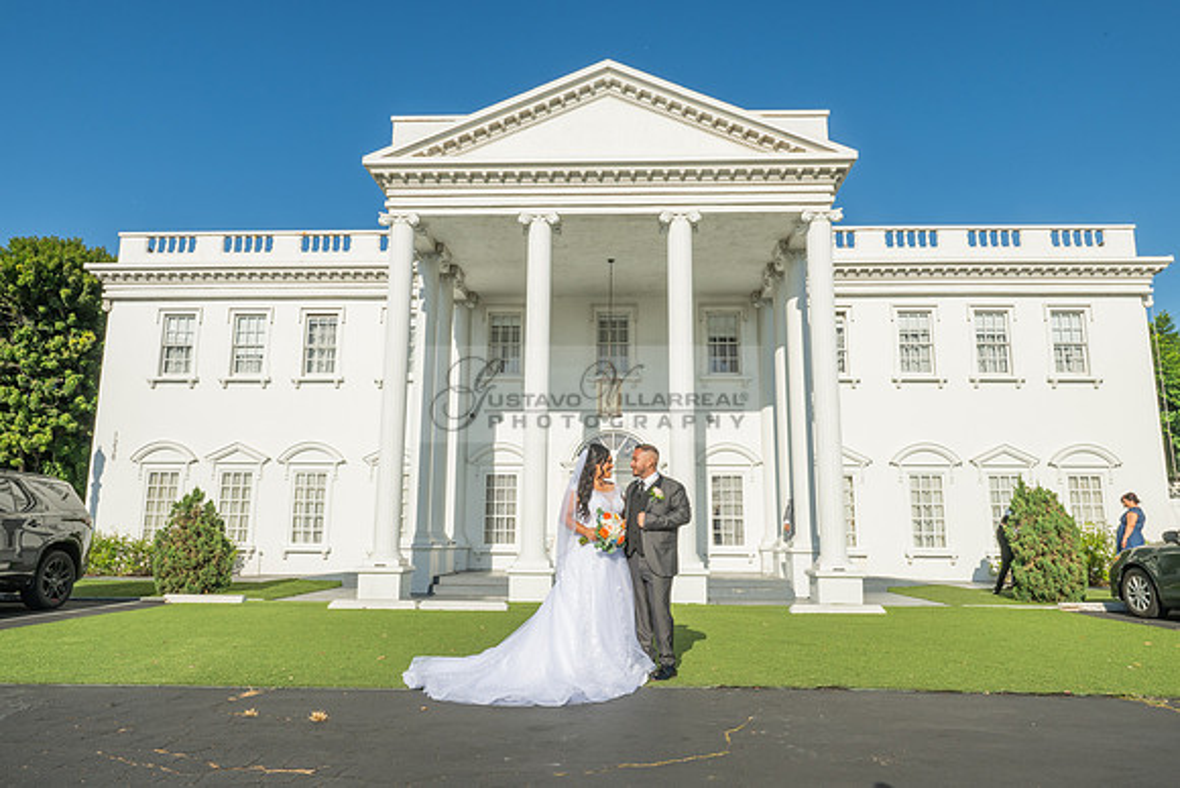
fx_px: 787
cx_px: 590
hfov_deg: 73.7
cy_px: 394
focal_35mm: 24
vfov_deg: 53.2
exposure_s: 1/200
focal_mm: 24
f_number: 16
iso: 200
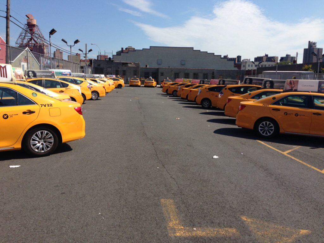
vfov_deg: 42.9
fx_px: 309
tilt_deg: -8.9
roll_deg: -0.2
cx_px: 162
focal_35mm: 33
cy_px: 122
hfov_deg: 55.4
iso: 50
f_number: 2.4
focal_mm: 4.12
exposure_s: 1/2088
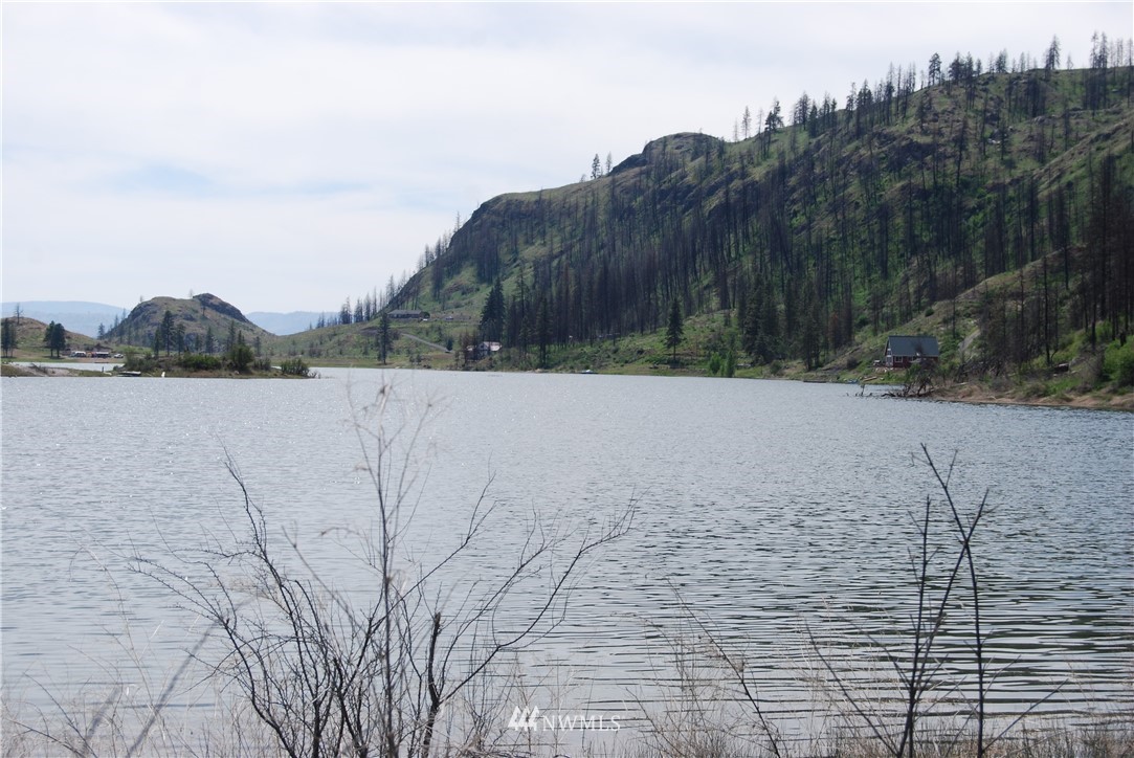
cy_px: 379
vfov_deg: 21.6
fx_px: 1986
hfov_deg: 31.9
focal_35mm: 63
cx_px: 567
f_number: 8
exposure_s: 1/250
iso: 100
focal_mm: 42
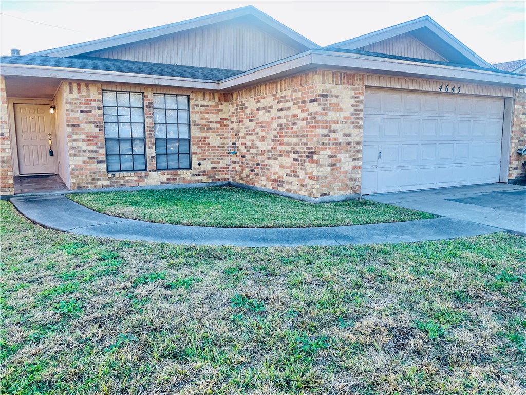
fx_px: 395
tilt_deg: -8.0
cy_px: 198
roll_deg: +0.2
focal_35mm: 26
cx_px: 263
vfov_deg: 53.1
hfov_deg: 67.3
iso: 32
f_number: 1.6
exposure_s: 1/452
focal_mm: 4.2
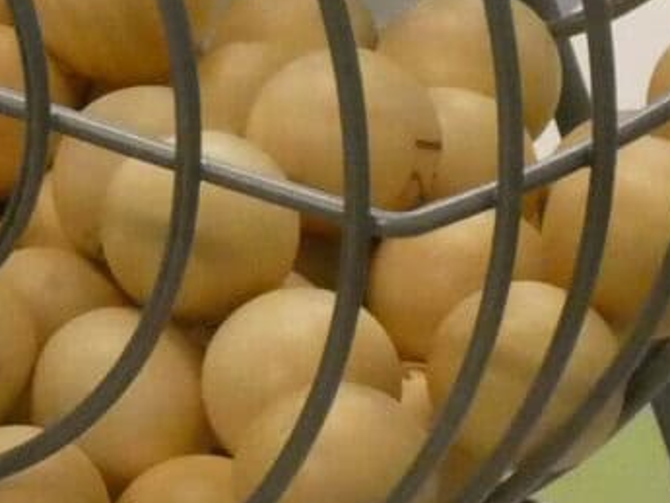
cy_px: 202
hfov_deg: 5.7
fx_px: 6564
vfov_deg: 4.4
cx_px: -538
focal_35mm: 339
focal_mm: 11.7
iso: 1250
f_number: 4.4
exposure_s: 1/80
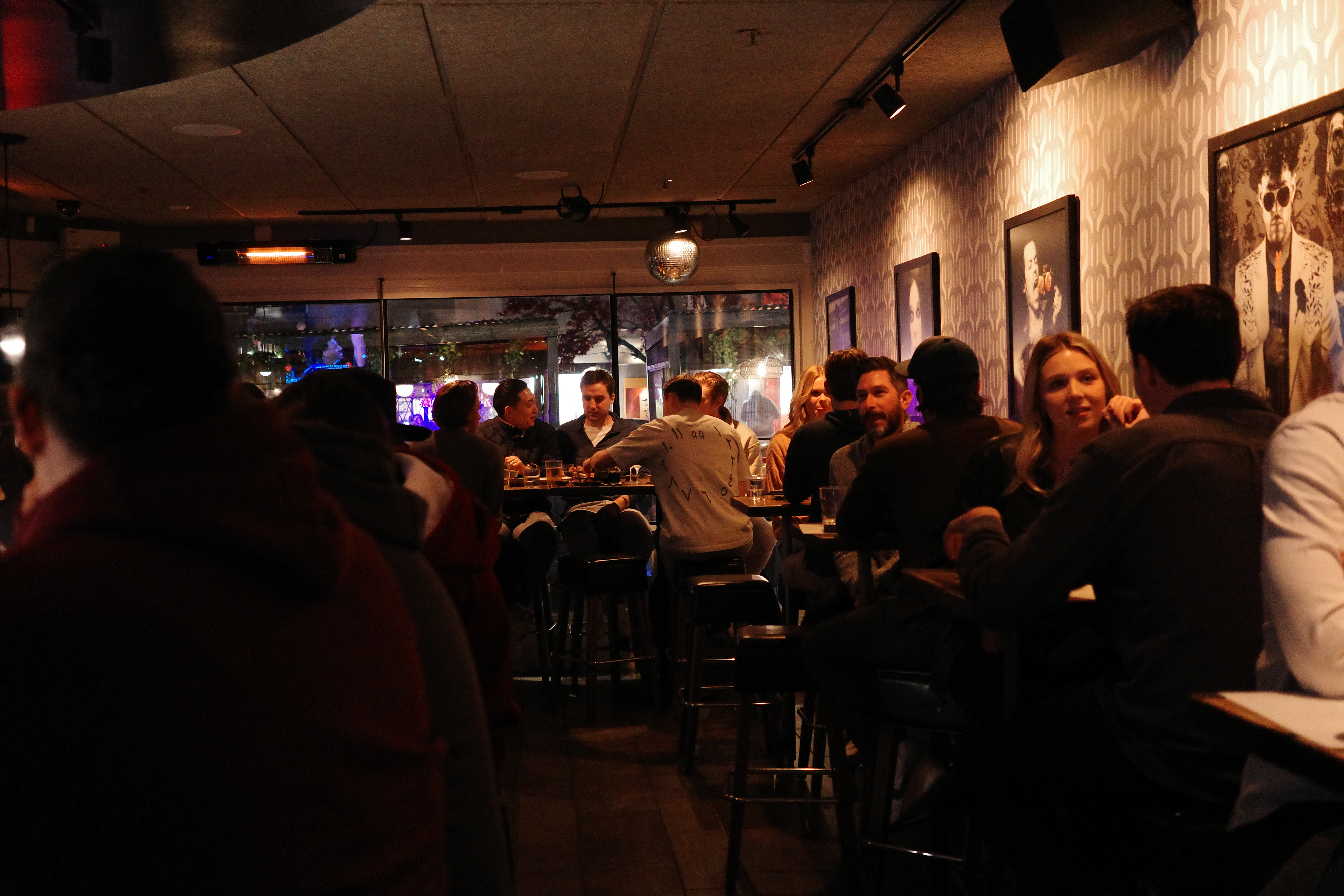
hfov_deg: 44.5
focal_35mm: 44
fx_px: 1642
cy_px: 434
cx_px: 613
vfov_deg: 30.5
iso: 5000
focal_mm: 26
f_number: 2.8
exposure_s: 1/40
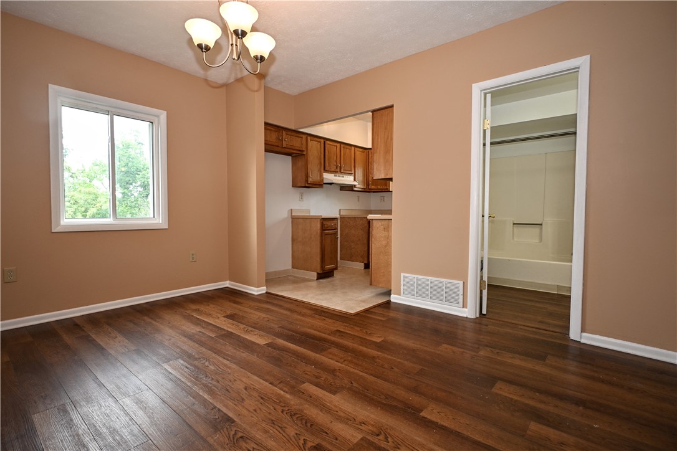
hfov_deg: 90.0
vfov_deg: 67.4
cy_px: 226
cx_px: 338
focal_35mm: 18
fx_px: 338
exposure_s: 1/60
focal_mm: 12
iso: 220
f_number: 4
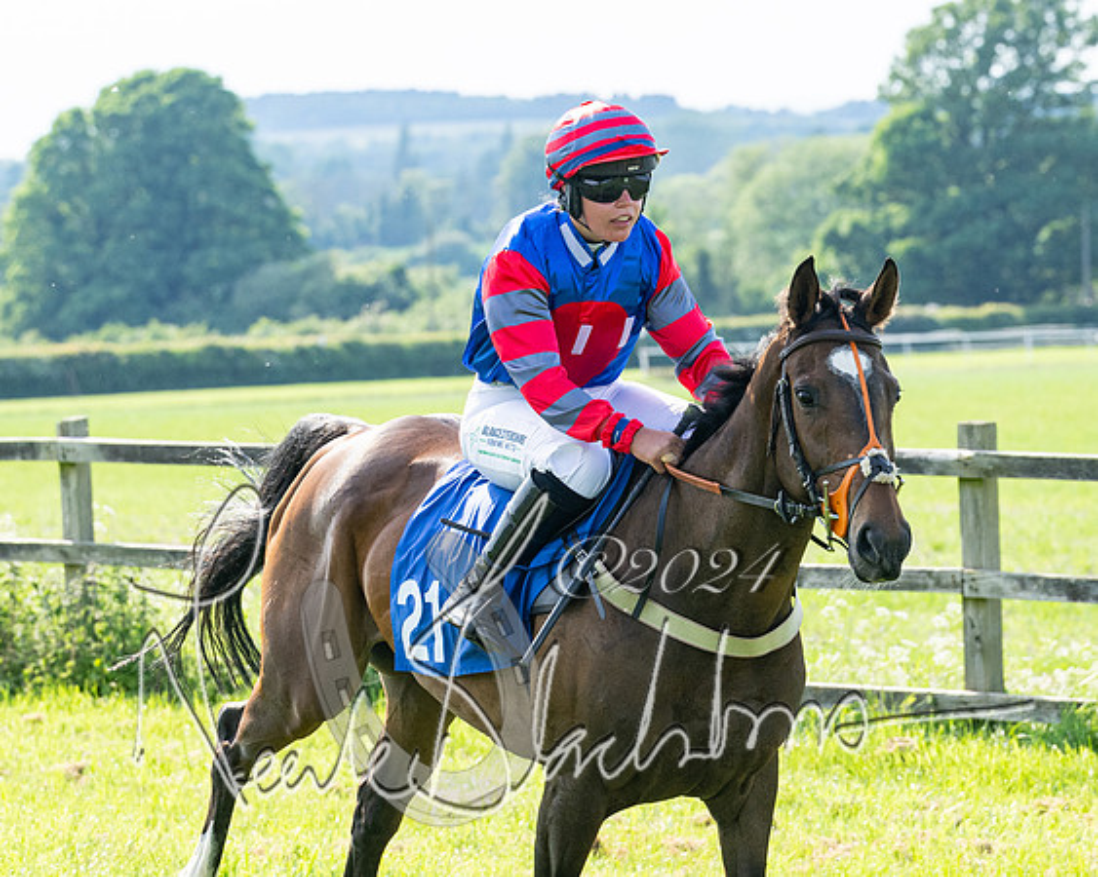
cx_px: 466
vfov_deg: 6.3
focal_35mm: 244
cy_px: 354
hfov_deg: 7.9
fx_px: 7912
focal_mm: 115
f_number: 5
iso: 400
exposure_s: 1/1250
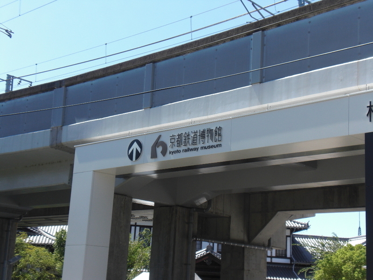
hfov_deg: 30.7
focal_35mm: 63
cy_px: 140
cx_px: 186
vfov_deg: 23.3
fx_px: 679
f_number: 4
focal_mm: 10.4
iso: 64
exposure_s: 1/400
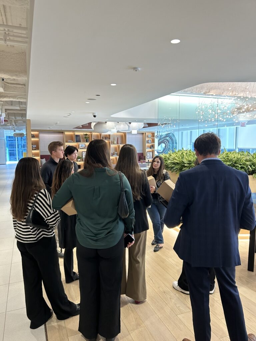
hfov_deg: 53.1
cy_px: 170
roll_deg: +1.0
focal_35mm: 26
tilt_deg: -4.4
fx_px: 256
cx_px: 128
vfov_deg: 67.3
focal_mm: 5.7
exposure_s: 1/120
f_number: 1.5
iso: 100
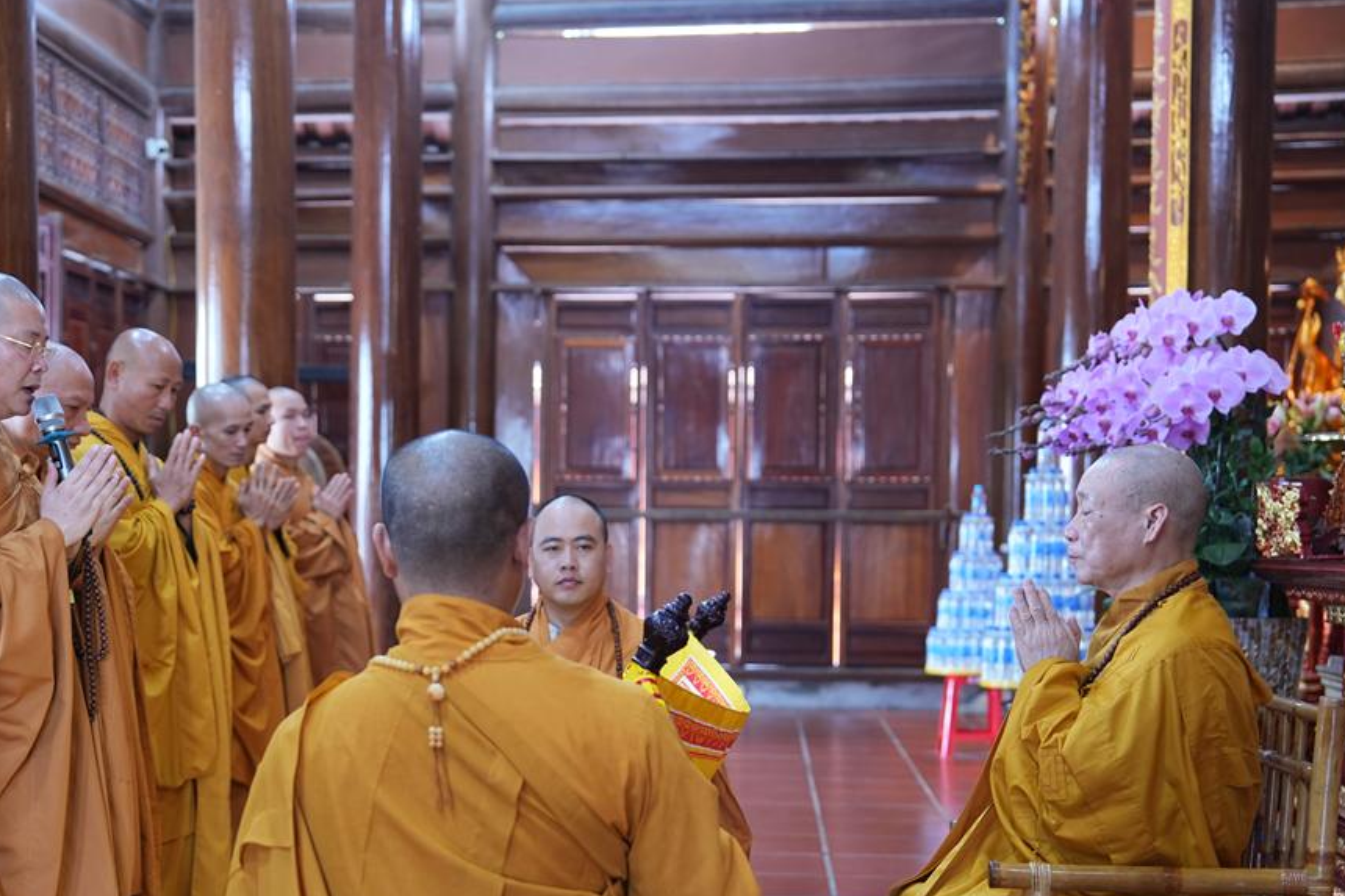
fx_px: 2241
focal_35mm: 60
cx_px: 477
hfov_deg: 33.2
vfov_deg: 22.5
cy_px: 610
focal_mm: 43
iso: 800
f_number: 2.8
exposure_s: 1/50
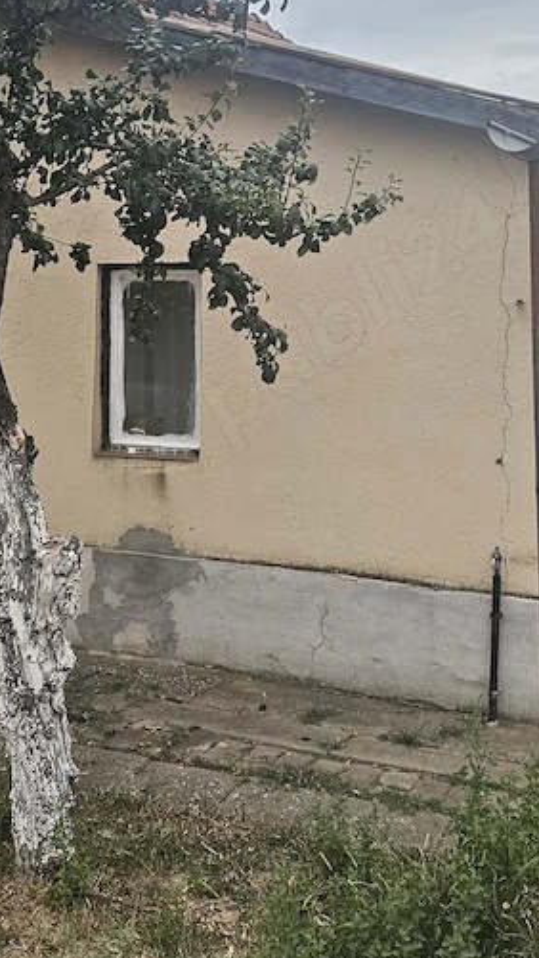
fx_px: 1270
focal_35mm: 50
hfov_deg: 23.9
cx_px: 182
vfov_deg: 40.8
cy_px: 312
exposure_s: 1/100
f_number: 1.8
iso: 160
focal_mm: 5.4
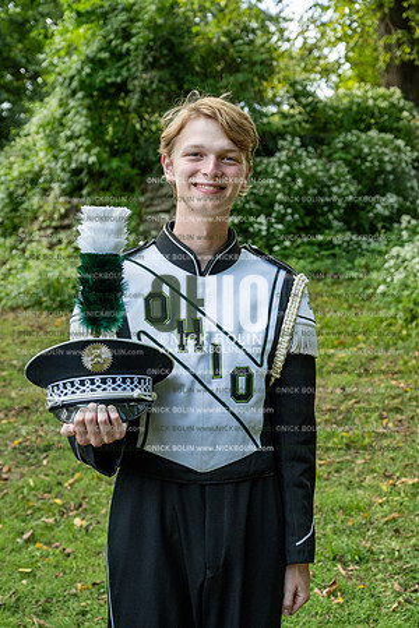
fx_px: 925
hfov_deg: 25.5
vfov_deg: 37.5
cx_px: 210
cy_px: 314
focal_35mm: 53
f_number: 5.6
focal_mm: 53
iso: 1250
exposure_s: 1/800
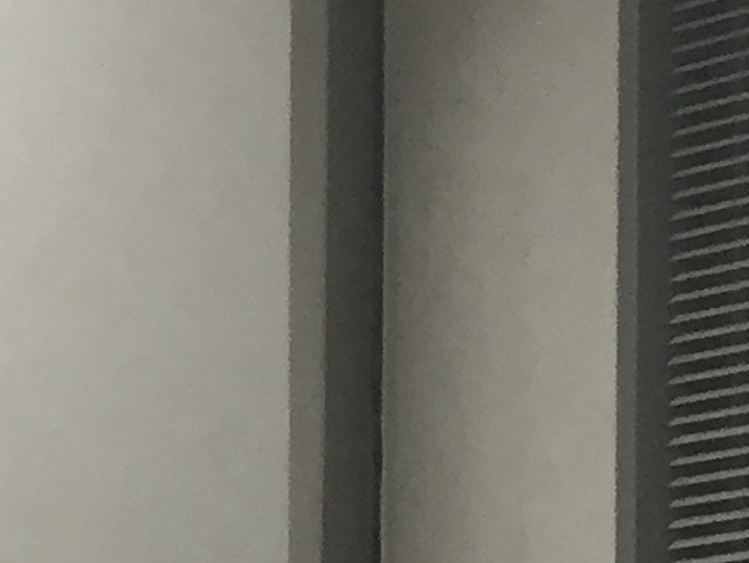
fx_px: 2901
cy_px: 848
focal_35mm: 134
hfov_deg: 12.3
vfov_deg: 10.7
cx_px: -910
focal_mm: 4.15
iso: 32
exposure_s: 1/30
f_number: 2.2
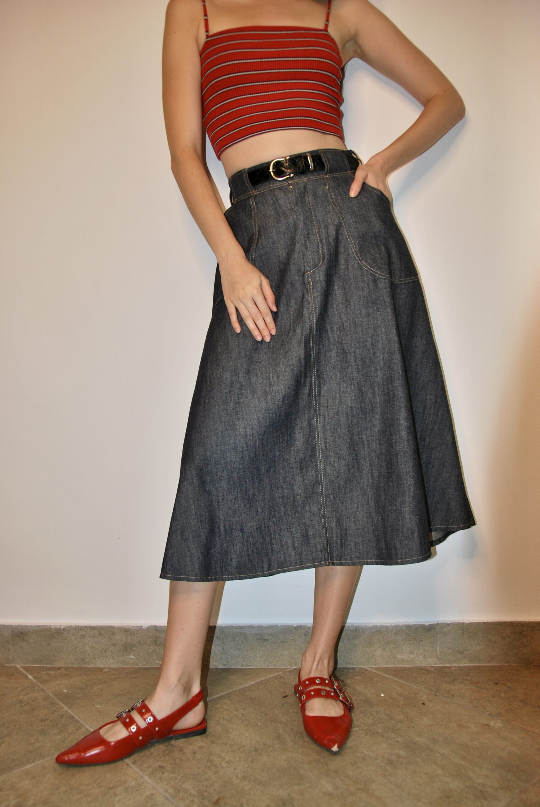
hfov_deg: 43.7
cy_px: 404
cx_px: 270
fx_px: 673
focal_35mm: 30
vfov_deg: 61.9
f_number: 3.8
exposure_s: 1/60
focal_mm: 20
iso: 200
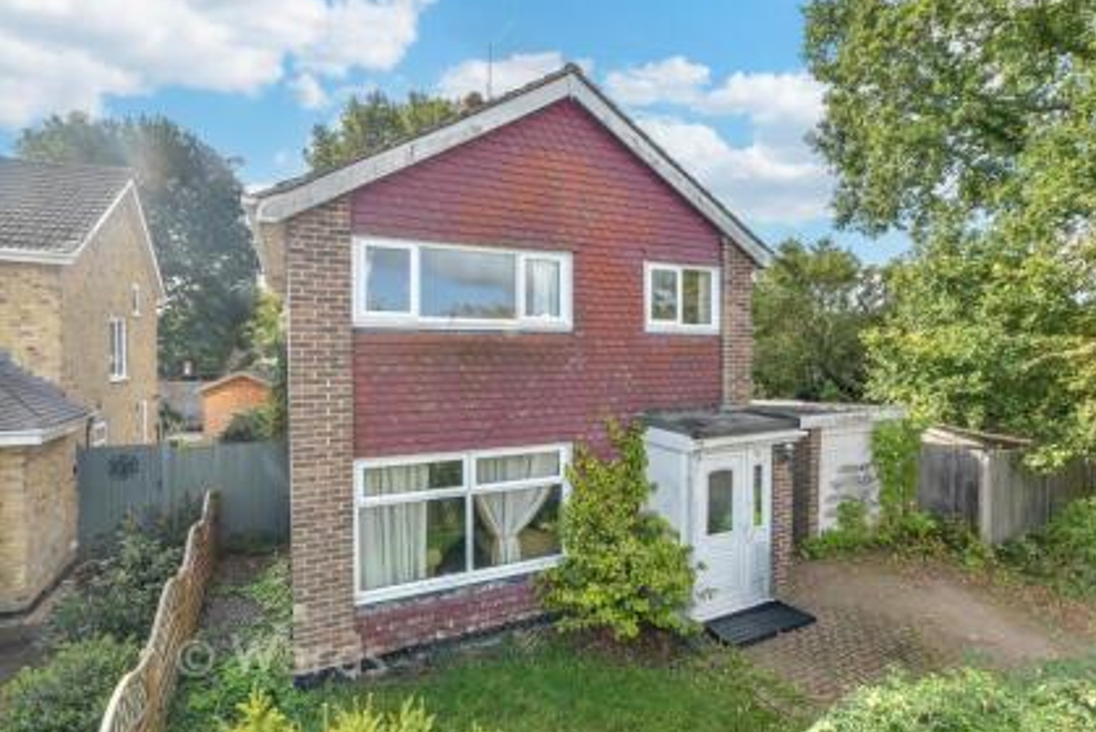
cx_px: 579
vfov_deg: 70.5
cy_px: 373
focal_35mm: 17
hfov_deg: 93.1
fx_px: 518
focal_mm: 10
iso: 160
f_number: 10
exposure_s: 1/60
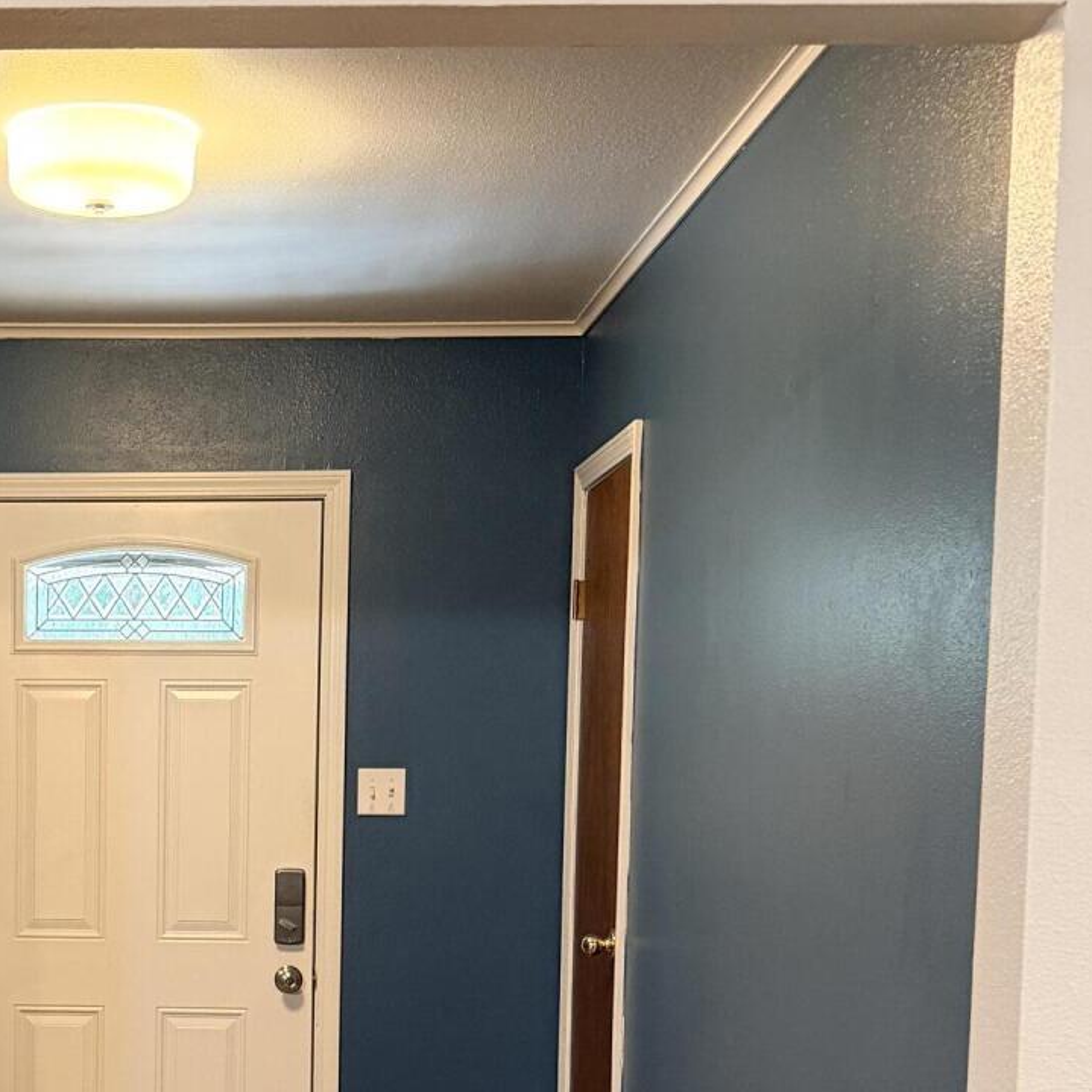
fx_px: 2106
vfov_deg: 28.2
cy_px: 946
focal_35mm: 59
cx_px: 65
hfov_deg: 27.8
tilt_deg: -4.9
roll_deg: +0.6
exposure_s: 1/60
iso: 500
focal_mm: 6.76
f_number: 1.78
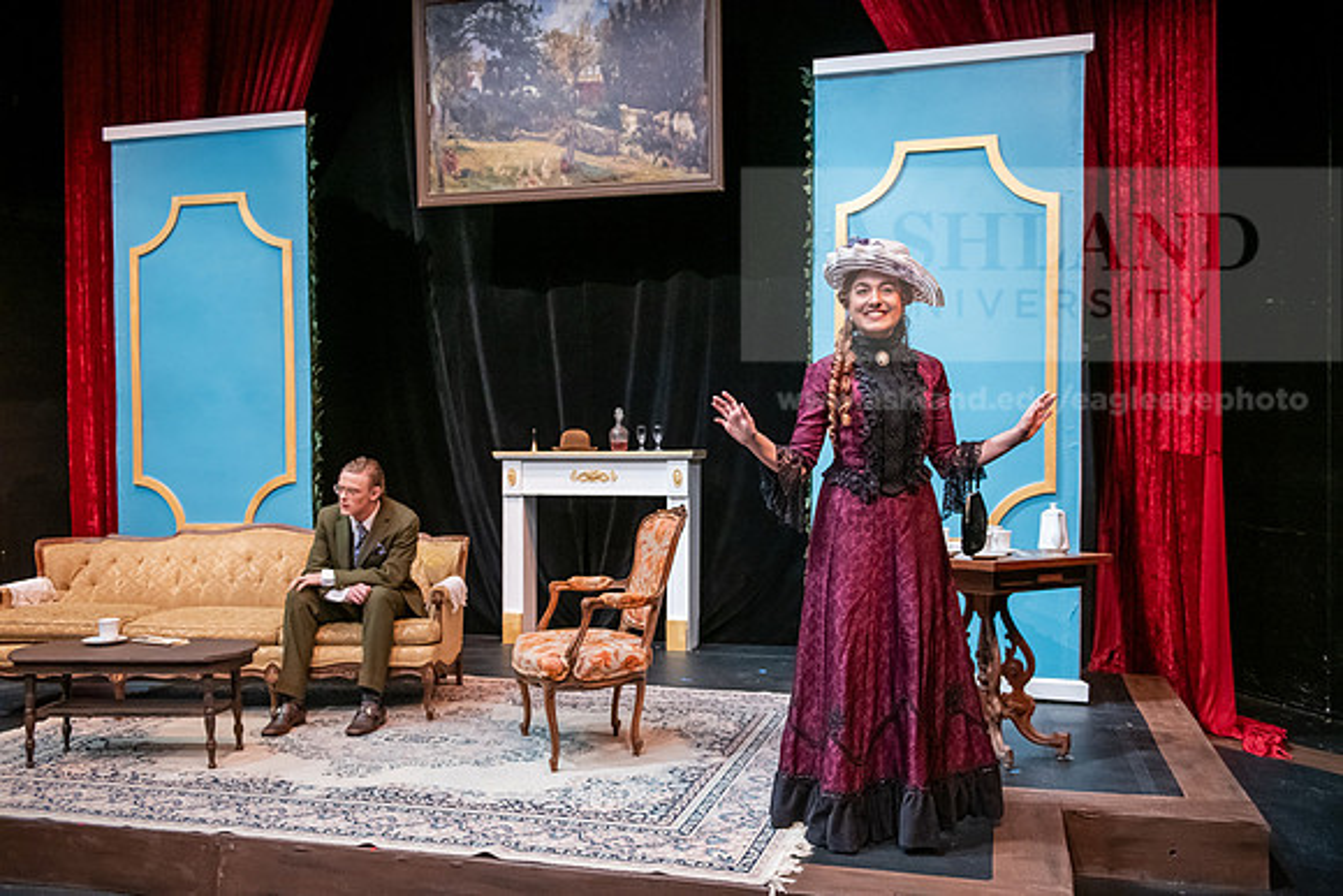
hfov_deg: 58.7
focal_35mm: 32
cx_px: 672
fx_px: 1194
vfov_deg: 41.1
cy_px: 448
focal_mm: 32
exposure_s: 1/200
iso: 3200
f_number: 3.2
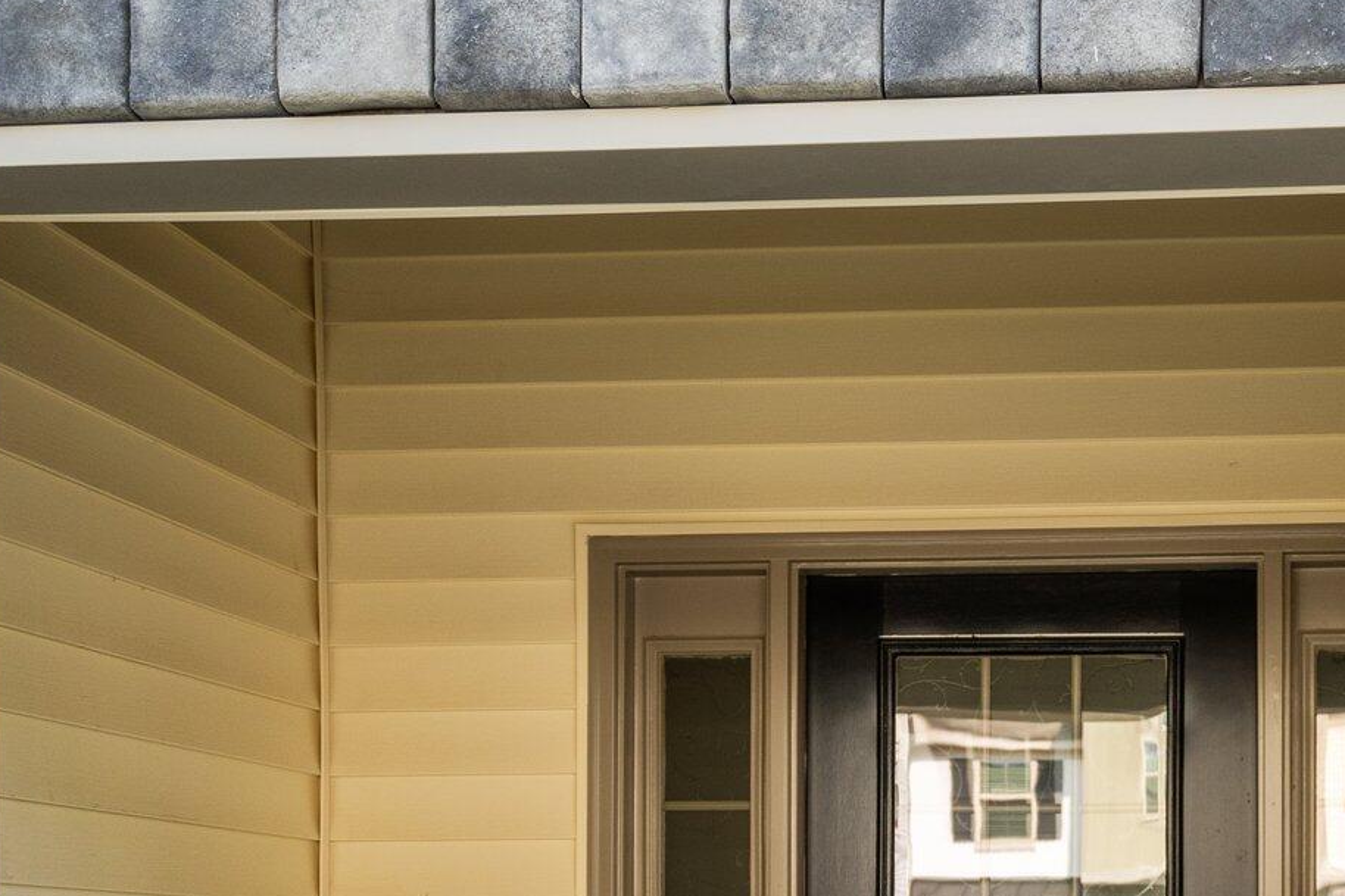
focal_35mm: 56
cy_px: 945
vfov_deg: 23.0
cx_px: 1112
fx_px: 2092
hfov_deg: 34.3
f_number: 4
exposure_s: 1/200
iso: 500
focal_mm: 25
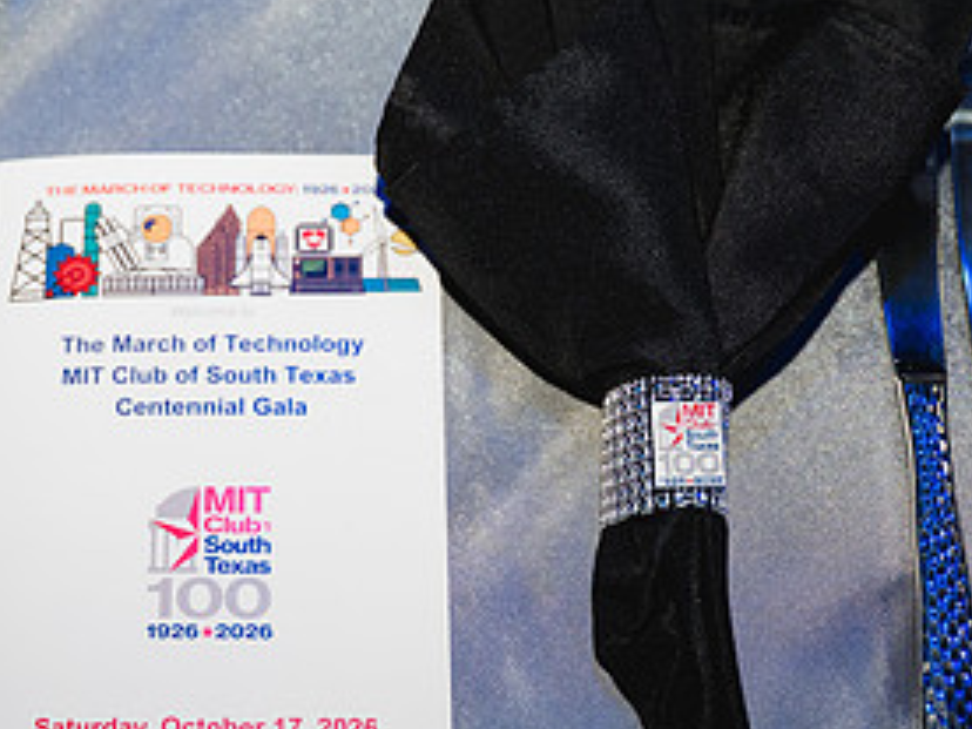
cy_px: 356
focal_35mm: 93
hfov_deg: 21.0
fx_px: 2611
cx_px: 342
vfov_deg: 15.9
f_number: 2.8
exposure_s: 1/200
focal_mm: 46
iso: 2000
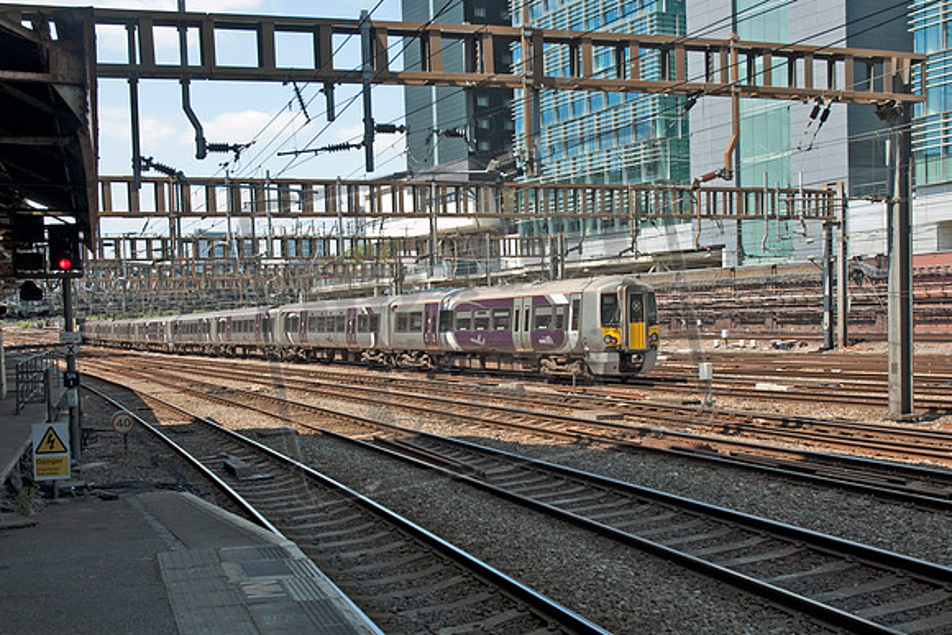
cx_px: 476
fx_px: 992
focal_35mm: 38
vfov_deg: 35.5
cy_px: 318
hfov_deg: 51.3
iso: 200
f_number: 7.1
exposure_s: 1/200
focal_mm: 25
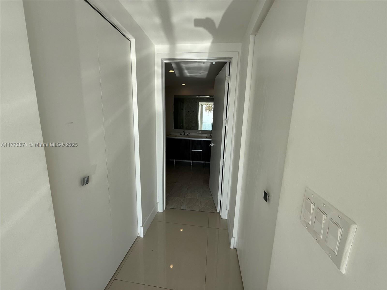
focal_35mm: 14
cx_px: 194
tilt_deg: -11.0
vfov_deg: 85.7
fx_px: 157
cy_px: 145
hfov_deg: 102.1
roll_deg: -1.7
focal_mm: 2.22
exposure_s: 1/430
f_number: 2.2
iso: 64
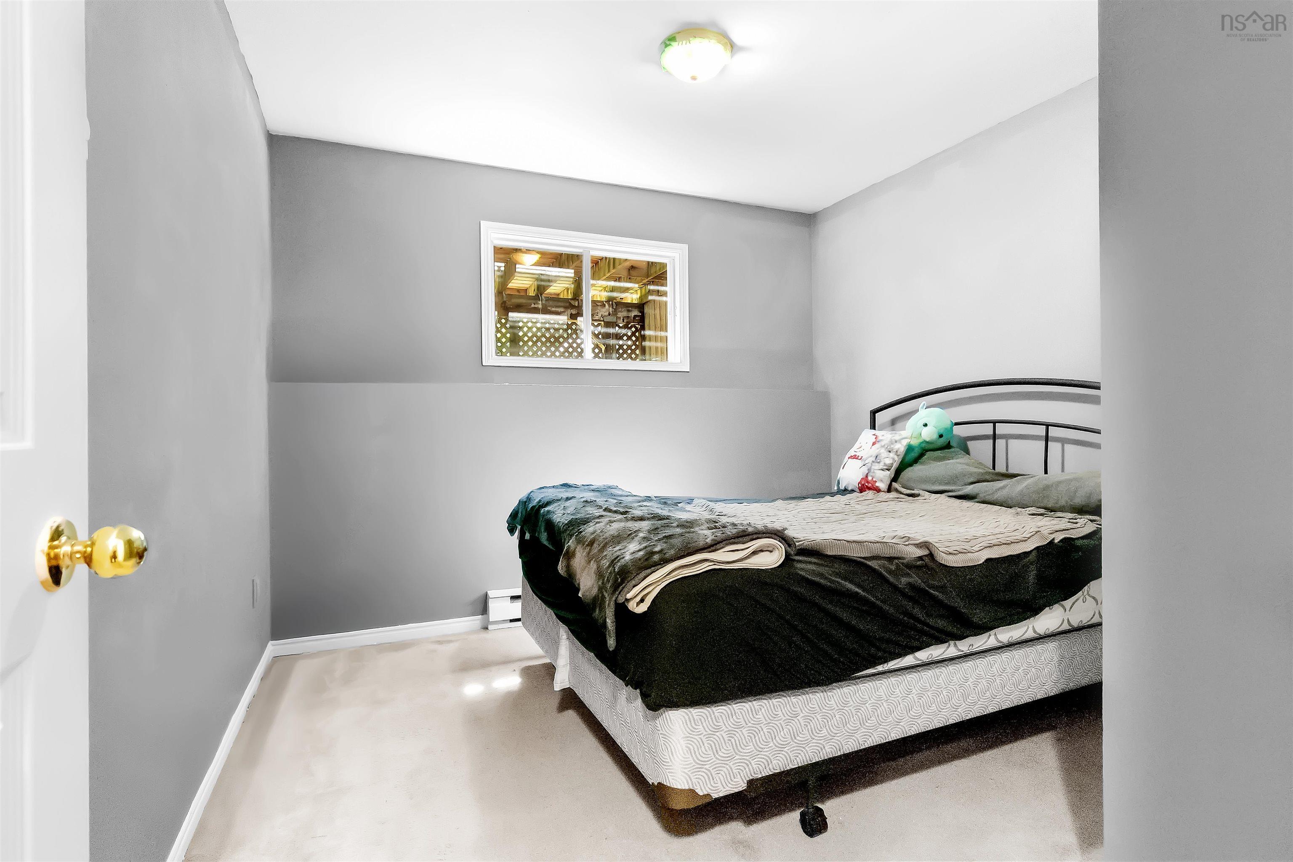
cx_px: 646
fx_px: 593
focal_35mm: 16
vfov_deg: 72.1
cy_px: 431
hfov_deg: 95.0
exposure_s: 1/15
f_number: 8
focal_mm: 11
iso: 22800
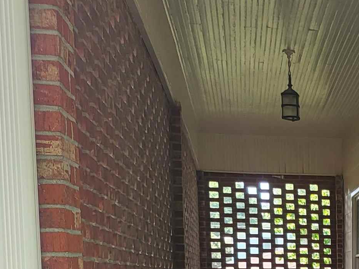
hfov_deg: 21.6
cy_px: 324
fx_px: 819
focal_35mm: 79
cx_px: 502
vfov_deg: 17.8
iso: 50
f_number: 1.8
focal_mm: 5
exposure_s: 1/120
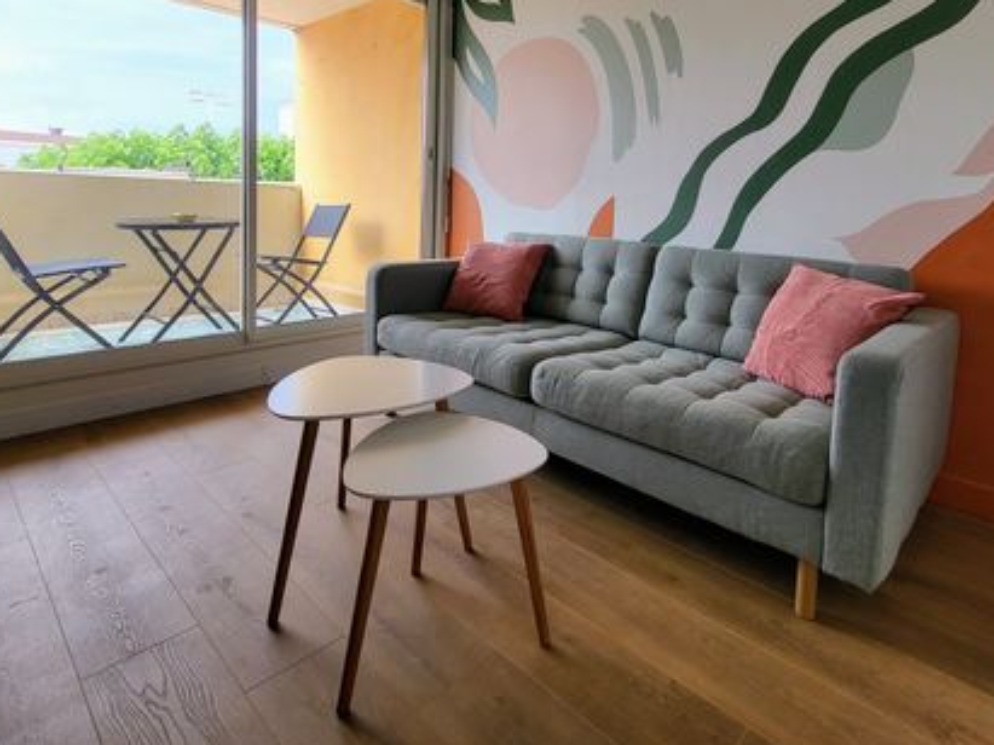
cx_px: 580
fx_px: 545
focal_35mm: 19
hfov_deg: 84.0
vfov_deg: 66.4
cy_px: 235
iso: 40
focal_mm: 1.74
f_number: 2.2
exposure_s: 1/100
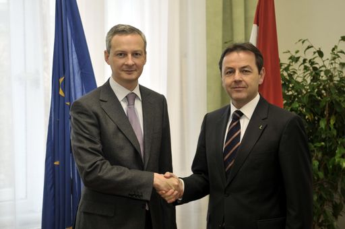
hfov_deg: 33.4
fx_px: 574
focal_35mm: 60
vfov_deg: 22.6
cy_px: 114
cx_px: 172
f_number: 2.8
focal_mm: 40
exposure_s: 1/30
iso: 200
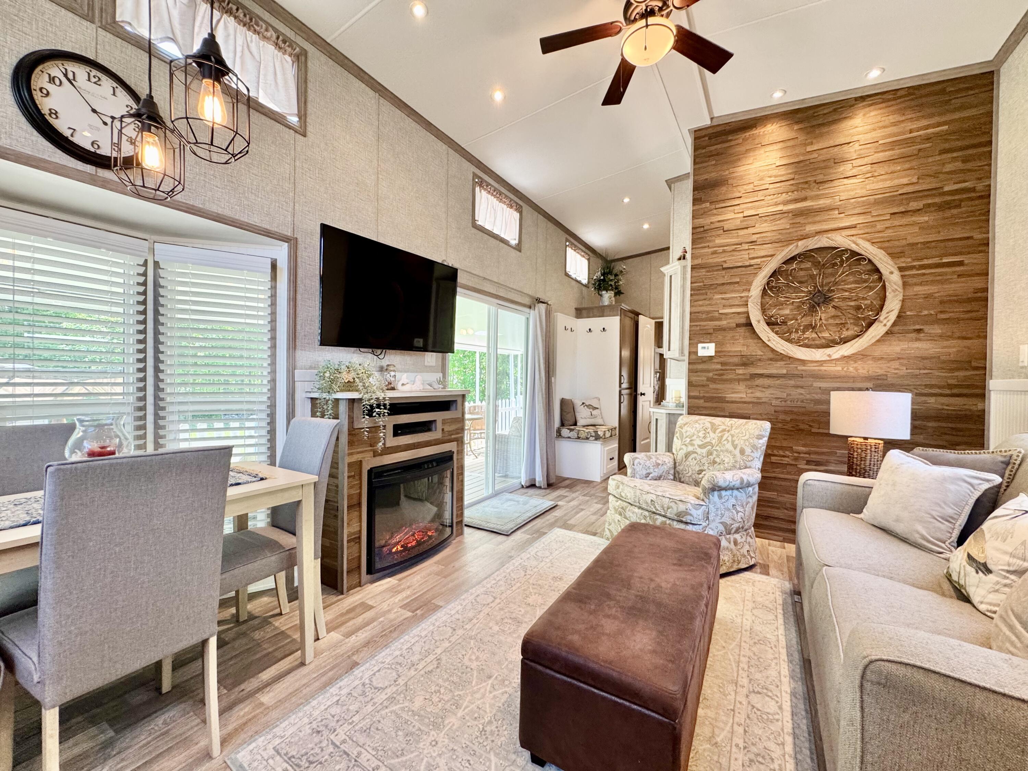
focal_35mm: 14
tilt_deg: -0.5
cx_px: 514
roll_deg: -0.3
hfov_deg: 102.1
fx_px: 416
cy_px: 386
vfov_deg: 85.7
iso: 200
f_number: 2.2
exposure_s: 1/120
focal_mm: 2.22
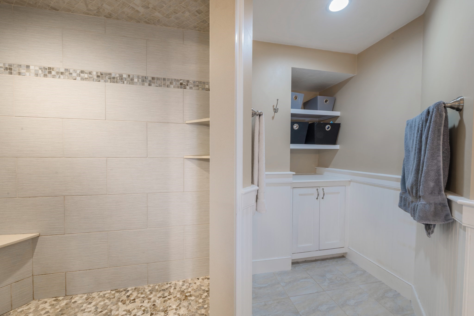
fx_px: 184
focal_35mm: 14
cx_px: 237
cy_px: 158
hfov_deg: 104.3
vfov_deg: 81.2
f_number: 14
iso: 100
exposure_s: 2
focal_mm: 14
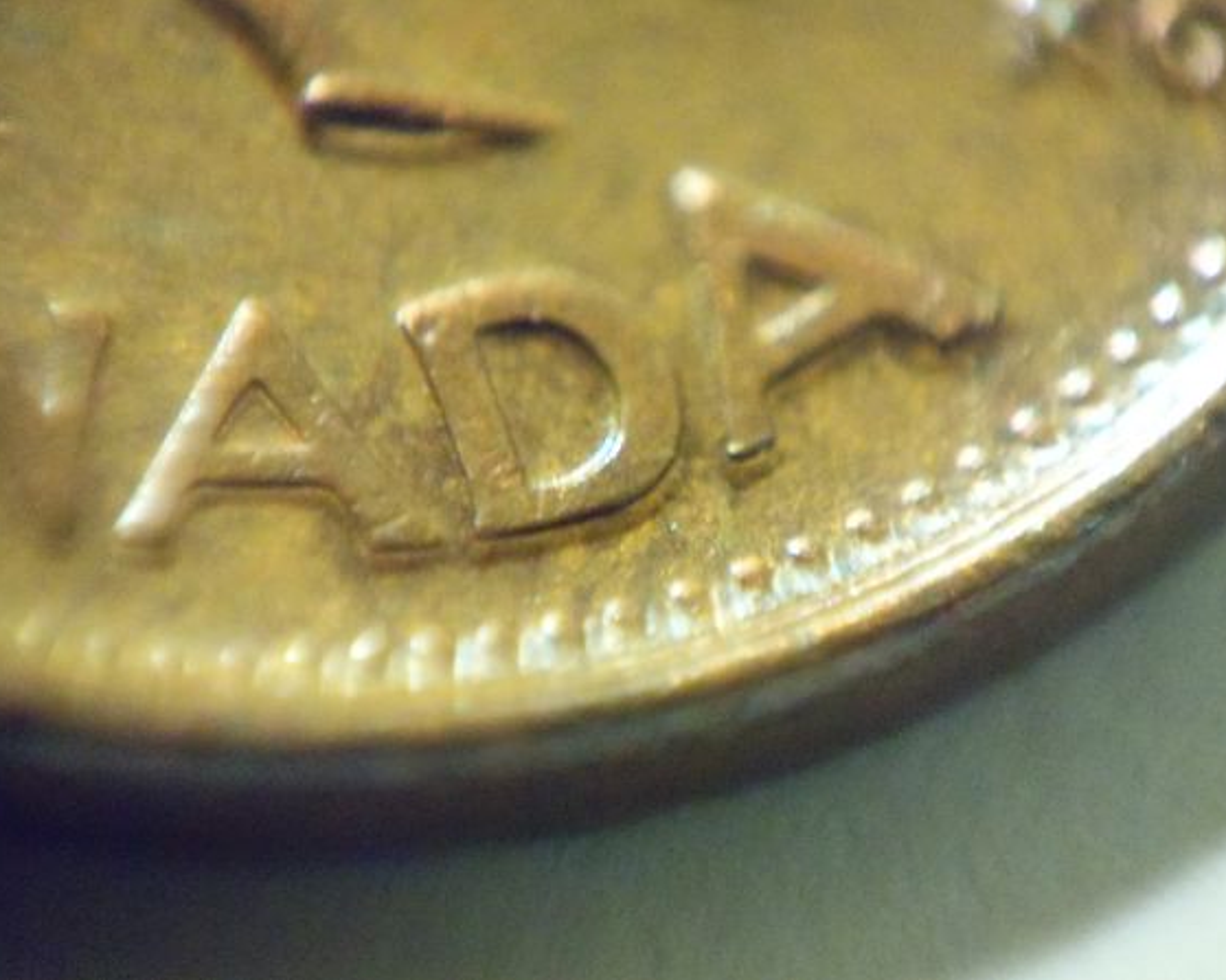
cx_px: 647
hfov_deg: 7.5
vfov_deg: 6.0
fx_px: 9396
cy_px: 489
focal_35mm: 259
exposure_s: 1/30
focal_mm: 43.8
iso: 1600
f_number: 4.4
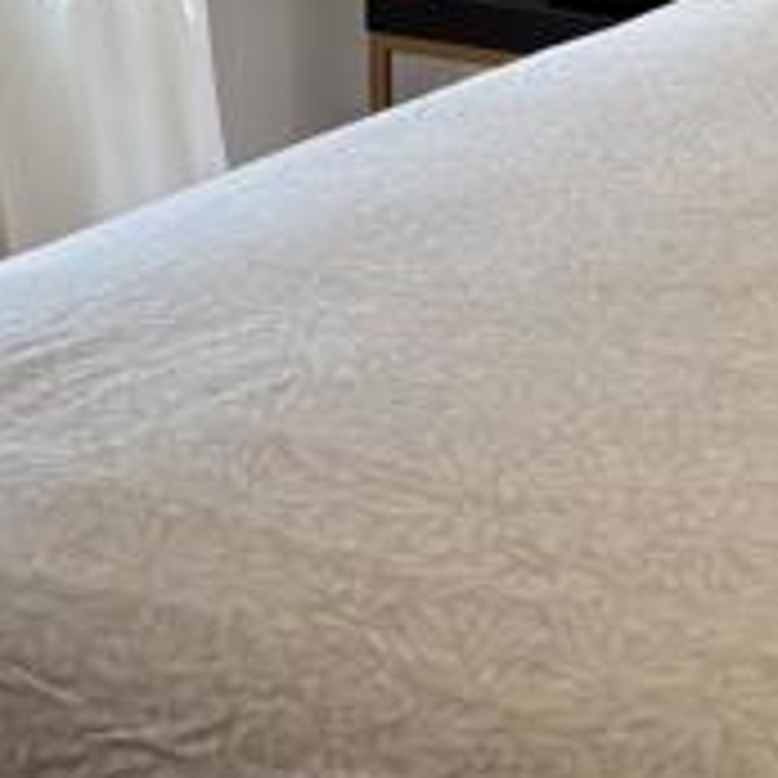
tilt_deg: -11.2
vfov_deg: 12.7
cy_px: -22
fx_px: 3458
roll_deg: +2.0
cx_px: 643
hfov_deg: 12.8
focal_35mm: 136
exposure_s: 1/120
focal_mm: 5.96
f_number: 1.6
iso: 80
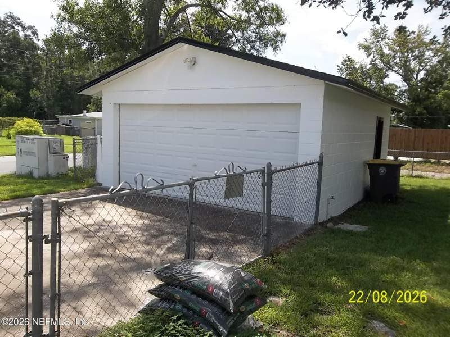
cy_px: 168
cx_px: 225
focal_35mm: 27
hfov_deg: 65.3
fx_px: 351
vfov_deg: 51.4
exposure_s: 1/125
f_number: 8.9
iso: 80
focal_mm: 4.9
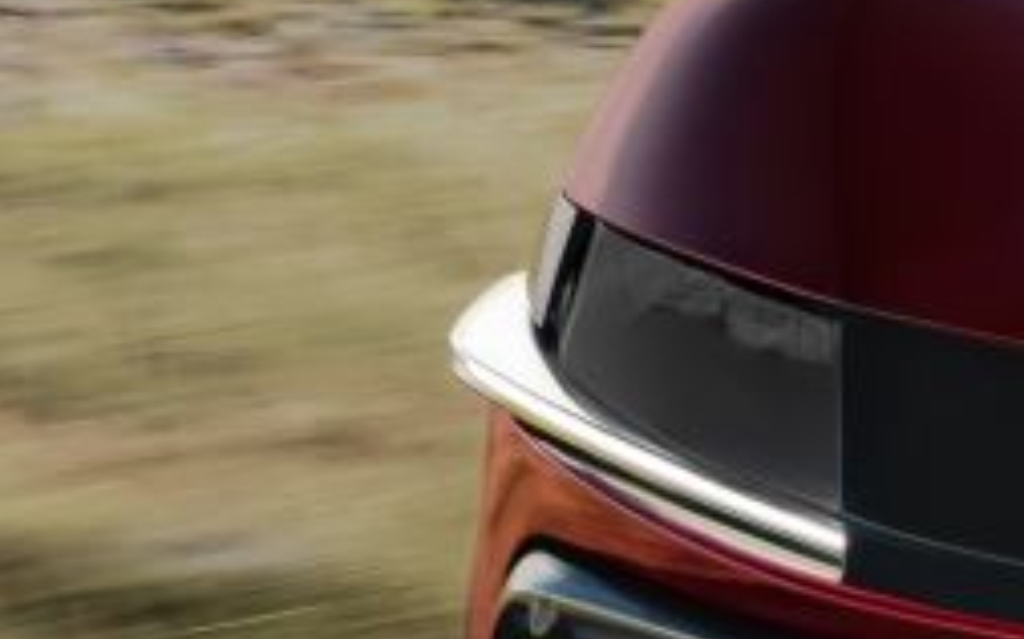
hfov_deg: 5.2
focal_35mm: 403
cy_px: 499
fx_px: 11244
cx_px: 1708
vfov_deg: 3.3
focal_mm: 50
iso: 100
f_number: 9
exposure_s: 1/40
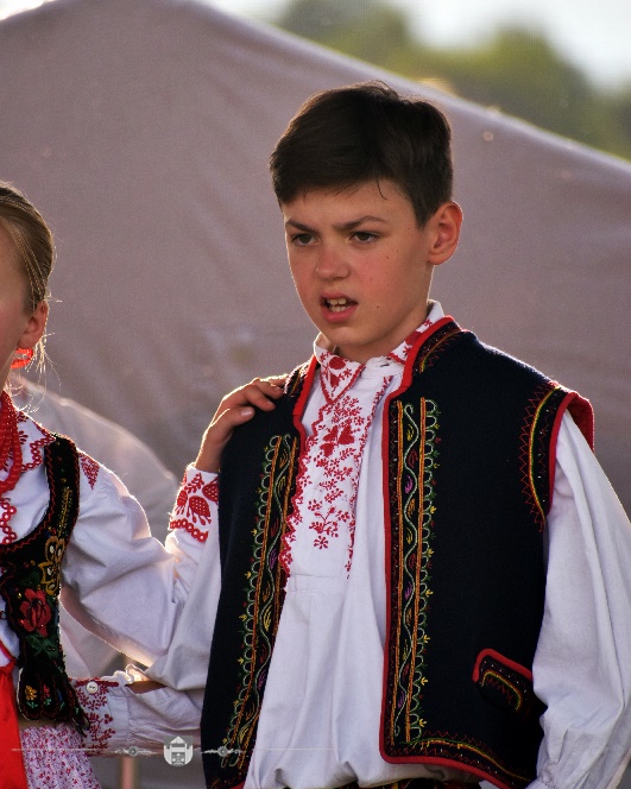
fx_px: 11885
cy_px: 399
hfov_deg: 3.0
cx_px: 316
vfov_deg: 3.8
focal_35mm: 509
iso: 360
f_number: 6.3
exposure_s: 1/500
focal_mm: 300
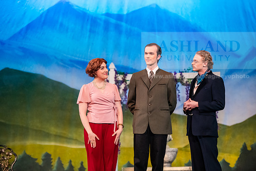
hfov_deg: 15.8
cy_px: 86
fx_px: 925
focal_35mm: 130
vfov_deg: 10.6
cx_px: 128
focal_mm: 130
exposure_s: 1/250
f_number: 3.2
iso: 4000
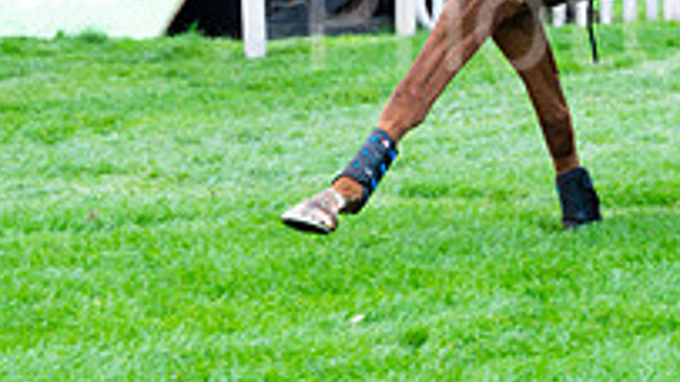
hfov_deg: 7.3
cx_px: 744
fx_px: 5281
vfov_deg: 4.1
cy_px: -141
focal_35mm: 293
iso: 800
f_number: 4
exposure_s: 1/1000
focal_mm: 98
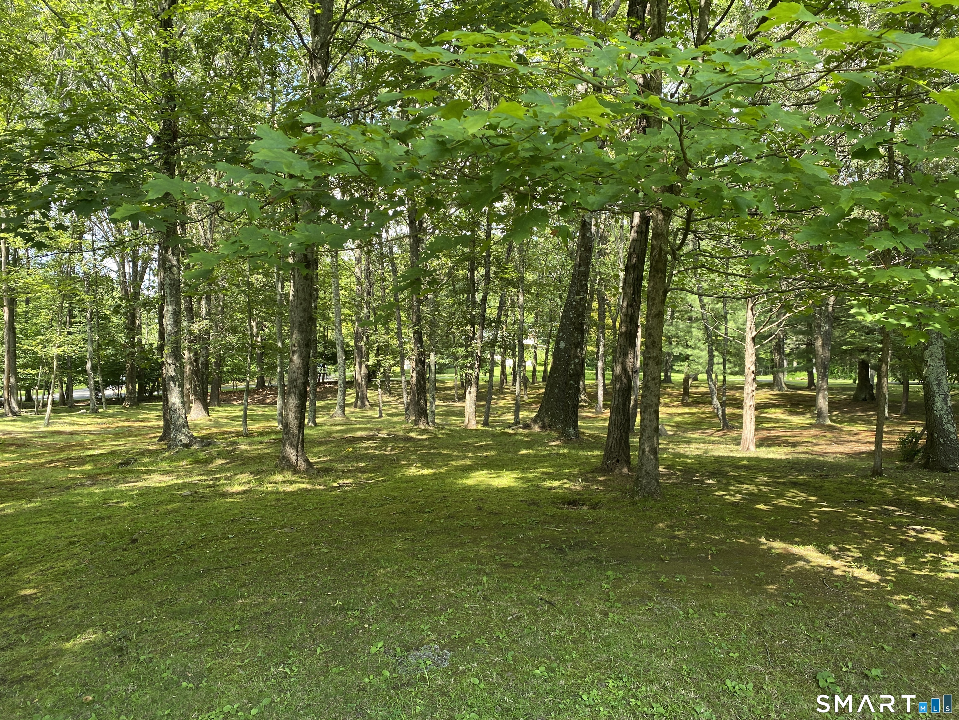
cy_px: 360
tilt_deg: +0.0
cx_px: 480
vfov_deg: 53.1
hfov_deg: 67.3
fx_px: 720
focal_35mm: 26
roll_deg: -0.3
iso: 32
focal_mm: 4.25
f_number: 1.8
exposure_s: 1/123
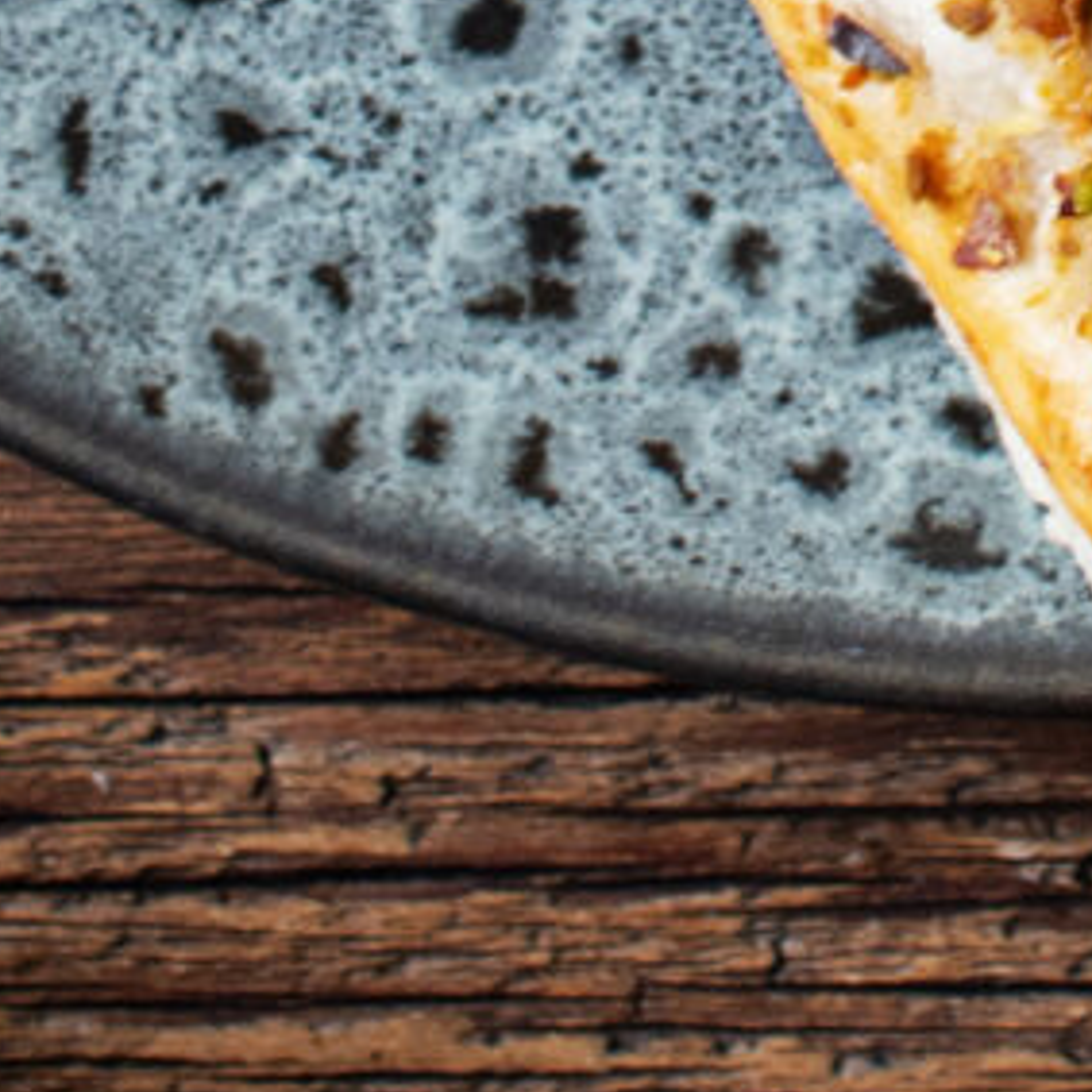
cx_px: 1605
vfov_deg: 4.4
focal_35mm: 385
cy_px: -1858
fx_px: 13741
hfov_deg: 4.5
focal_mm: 50
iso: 640
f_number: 3.5
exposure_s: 1/125
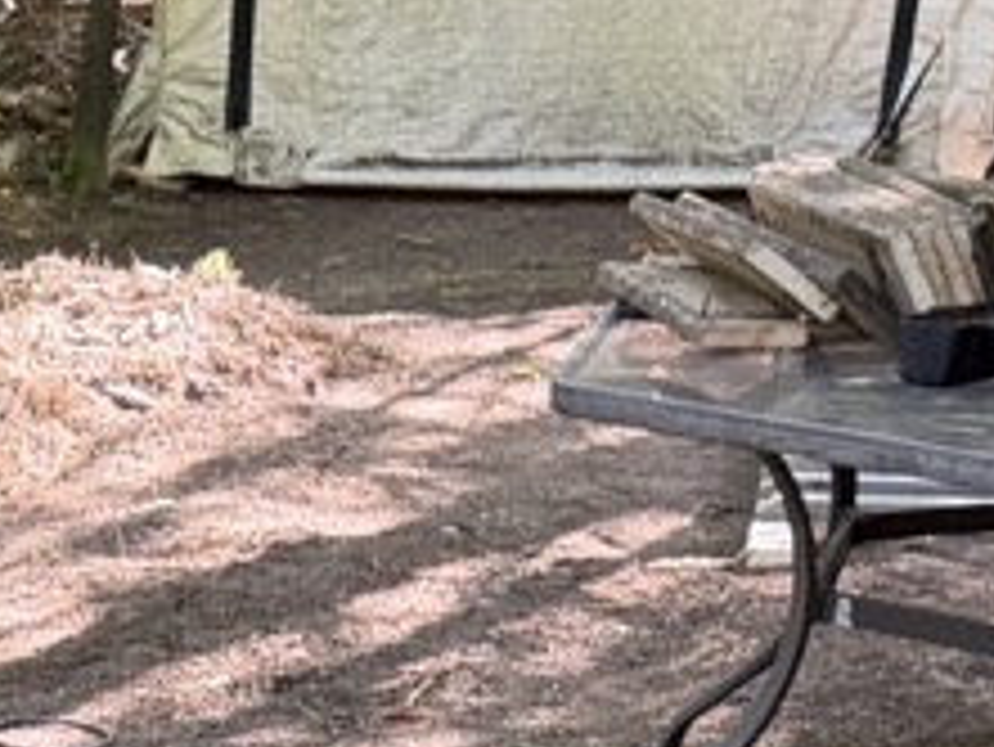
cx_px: -558
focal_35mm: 152
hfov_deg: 12.3
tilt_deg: -32.4
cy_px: 1953
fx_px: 4367
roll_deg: -1.1
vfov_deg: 8.7
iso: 160
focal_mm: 6.76
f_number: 1.78
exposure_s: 1/121
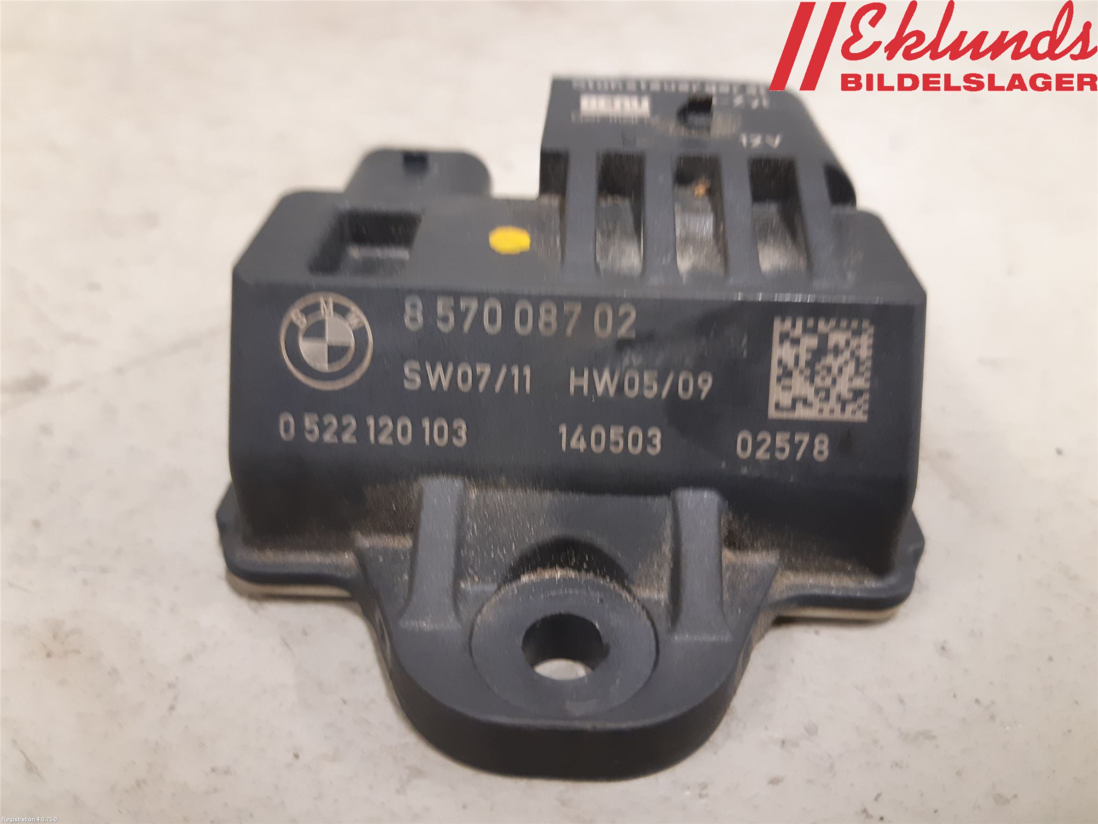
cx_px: 549
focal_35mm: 26
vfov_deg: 53.1
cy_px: 412
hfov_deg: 67.3
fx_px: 825
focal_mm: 3.93
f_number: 1.7
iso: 200
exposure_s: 1/25
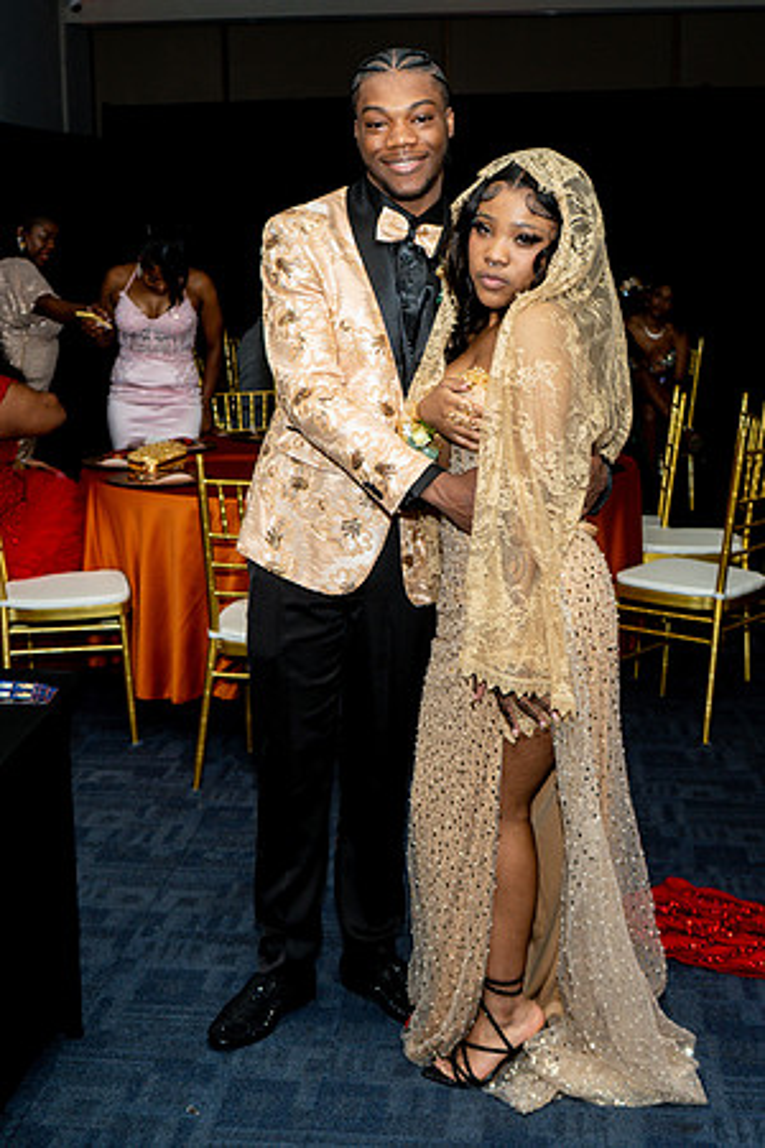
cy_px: 574
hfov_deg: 26.2
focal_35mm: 52
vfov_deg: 38.5
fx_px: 1644
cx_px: 341
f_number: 3.5
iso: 250
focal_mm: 31
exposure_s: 1/125
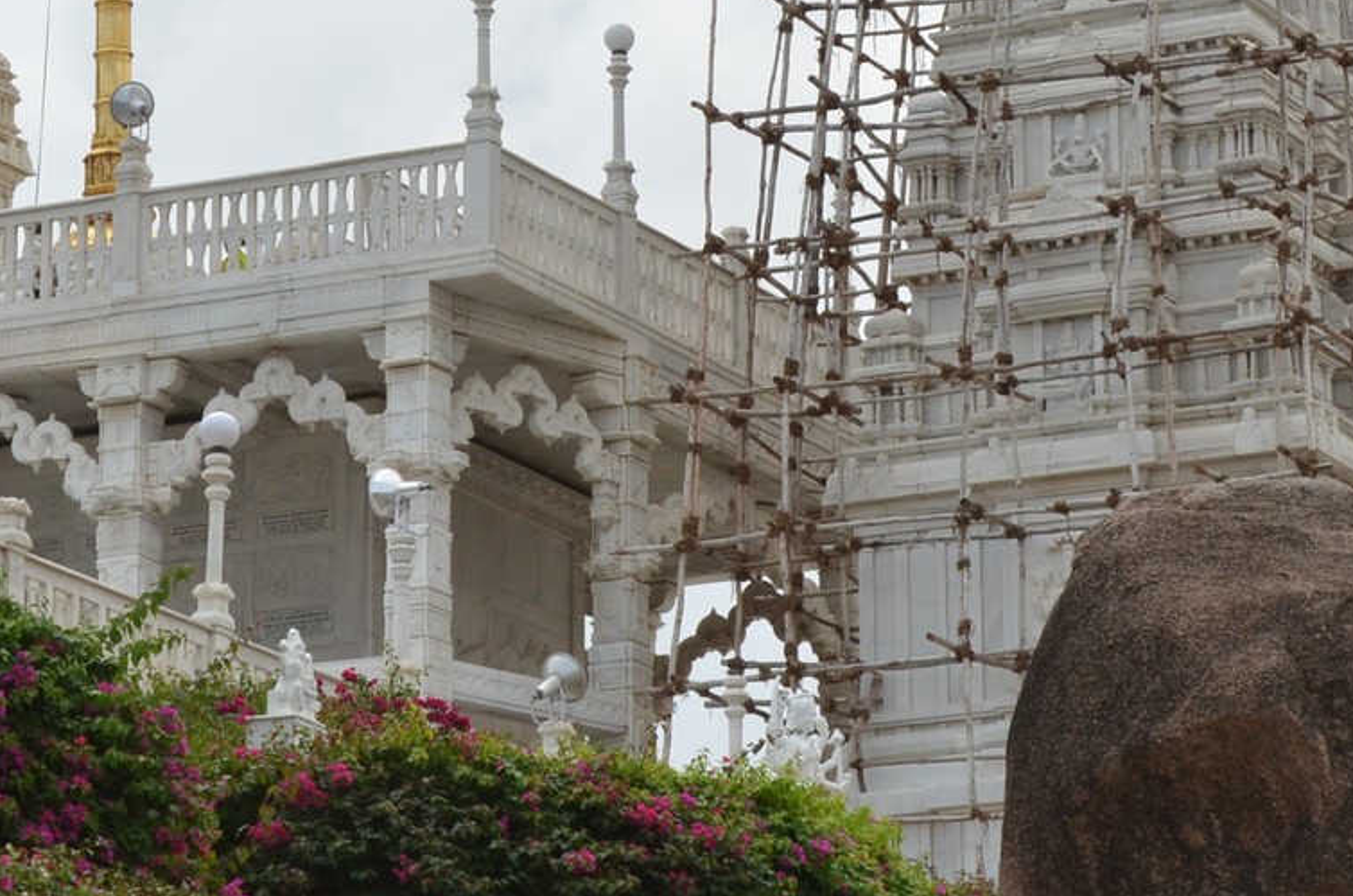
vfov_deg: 7.1
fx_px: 7162
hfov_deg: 10.8
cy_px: -29
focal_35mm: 191
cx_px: 458
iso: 500
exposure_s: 1/640
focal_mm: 50
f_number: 13
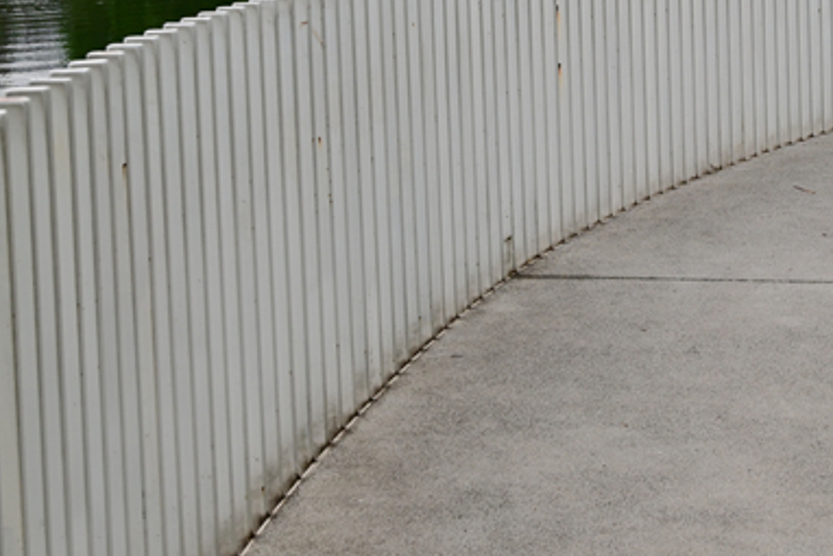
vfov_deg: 14.5
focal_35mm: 93
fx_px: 2143
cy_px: 0
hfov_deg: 21.7
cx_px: 674
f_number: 8
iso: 100
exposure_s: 1/160
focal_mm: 29.5
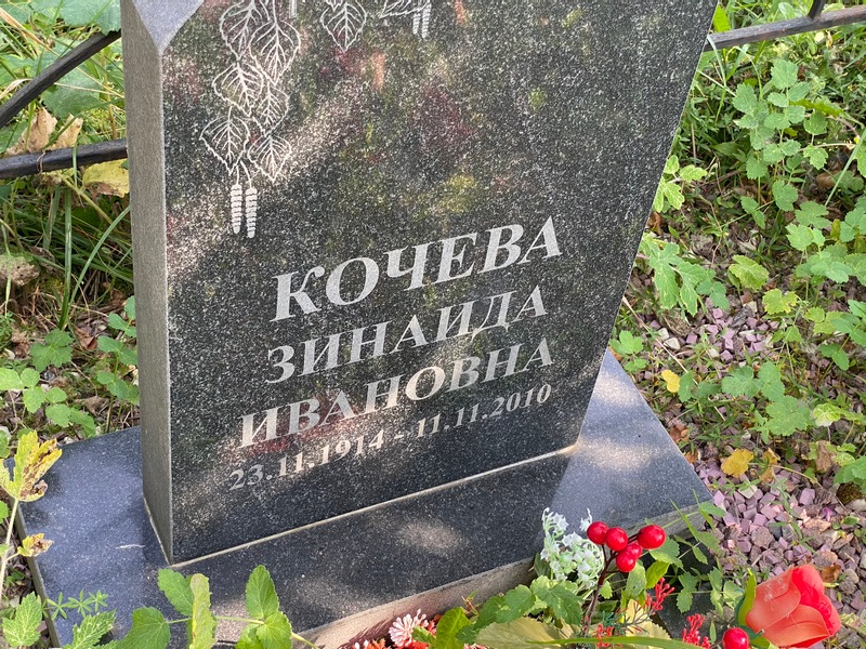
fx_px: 1301
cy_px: 324
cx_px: 433
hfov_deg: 36.8
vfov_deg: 28.0
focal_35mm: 52
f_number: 2
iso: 32
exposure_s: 1/122
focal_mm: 6
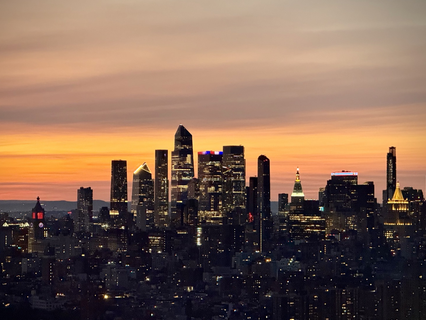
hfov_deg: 14.9
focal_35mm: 132
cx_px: 200
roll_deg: -1.9
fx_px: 1625
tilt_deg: +1.7
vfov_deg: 11.2
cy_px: 171
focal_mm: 15.66
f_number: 2.8
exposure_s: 1/39
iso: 1600
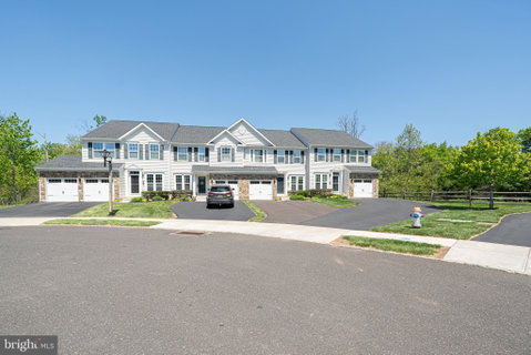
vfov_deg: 90.1
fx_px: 177
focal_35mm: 12
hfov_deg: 112.6
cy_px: 178
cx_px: 266
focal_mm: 12
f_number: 7.1
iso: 100
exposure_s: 1/400
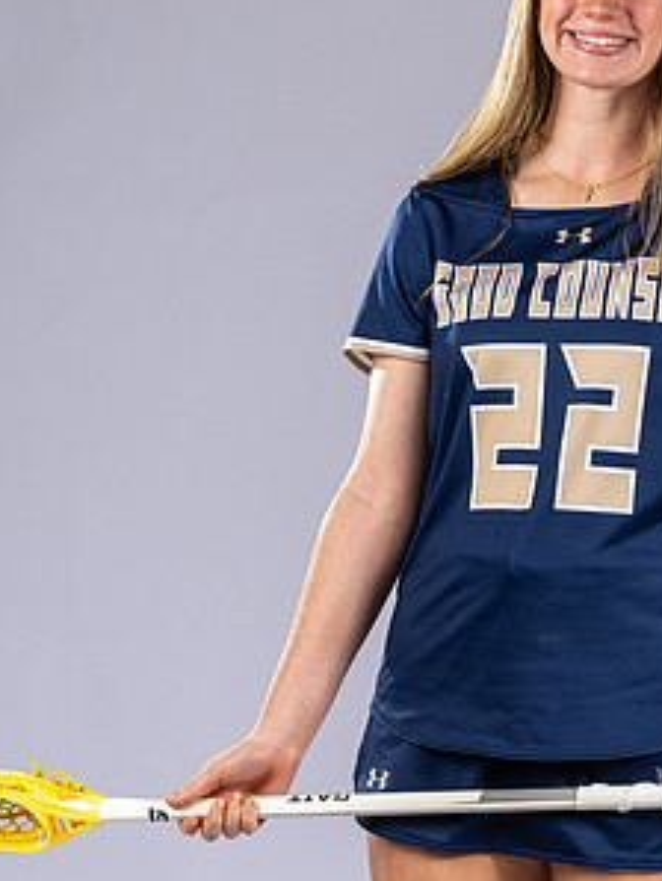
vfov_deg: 7.6
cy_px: 588
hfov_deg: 5.7
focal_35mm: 259
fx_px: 6595
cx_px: 583
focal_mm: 76
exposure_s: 1/200
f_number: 6.3
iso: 250
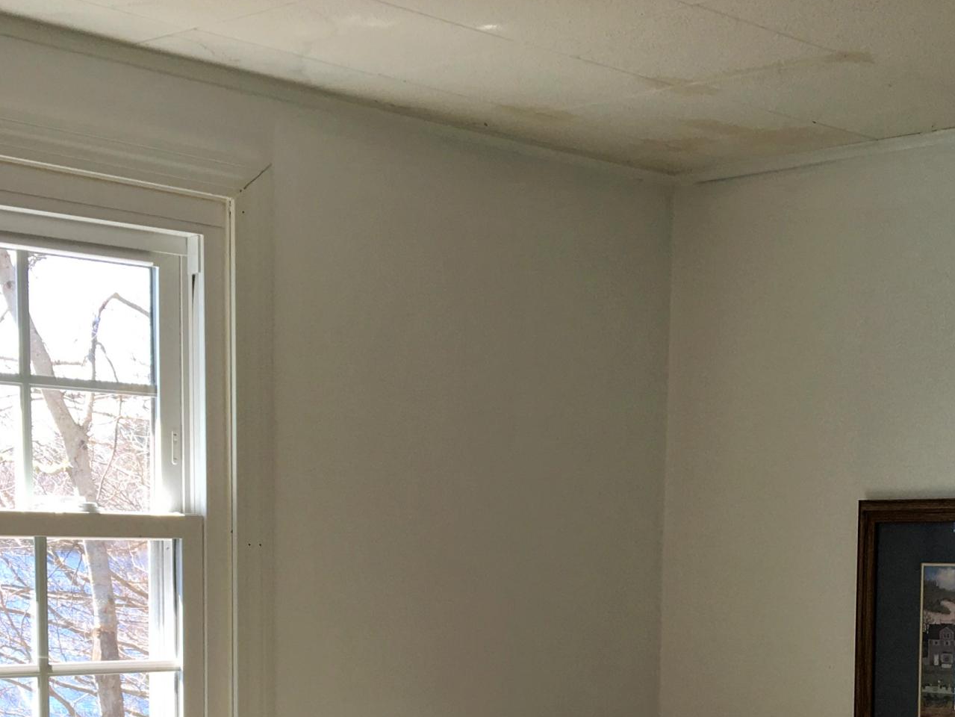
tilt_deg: -7.6
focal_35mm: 68
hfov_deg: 28.3
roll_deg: -1.7
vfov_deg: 20.7
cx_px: 654
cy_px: 775
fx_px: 1877
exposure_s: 1/146
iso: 25
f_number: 2.2
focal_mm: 4.15
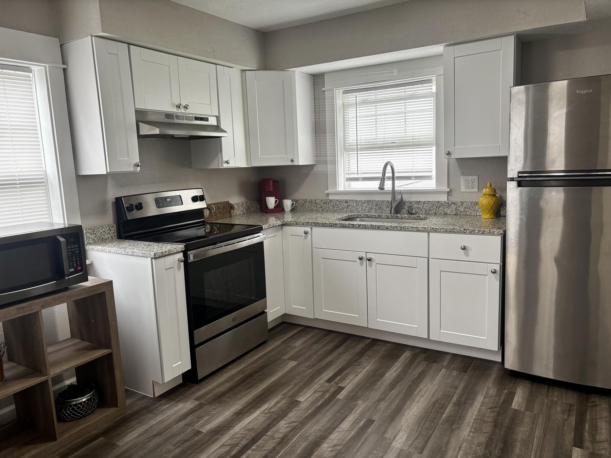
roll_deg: +2.6
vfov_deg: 53.1
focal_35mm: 26
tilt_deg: -8.9
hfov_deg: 67.3
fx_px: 459
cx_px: 306
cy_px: 229
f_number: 1.6
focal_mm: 5.96
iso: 125
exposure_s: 1/121
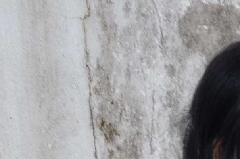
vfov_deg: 6.0
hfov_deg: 8.3
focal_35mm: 220
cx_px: 659
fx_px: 1464
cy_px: 379
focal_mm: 24
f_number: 4.5
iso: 200
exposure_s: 1/80
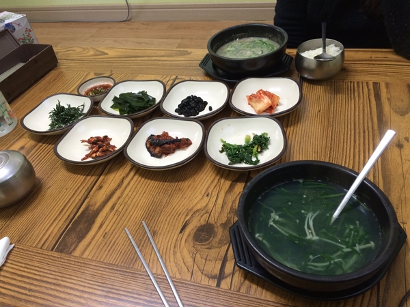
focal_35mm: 29
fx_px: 343
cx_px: 205
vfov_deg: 48.2
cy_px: 154
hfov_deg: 61.7
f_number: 2.2
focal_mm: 4.15
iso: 125
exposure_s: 1/30
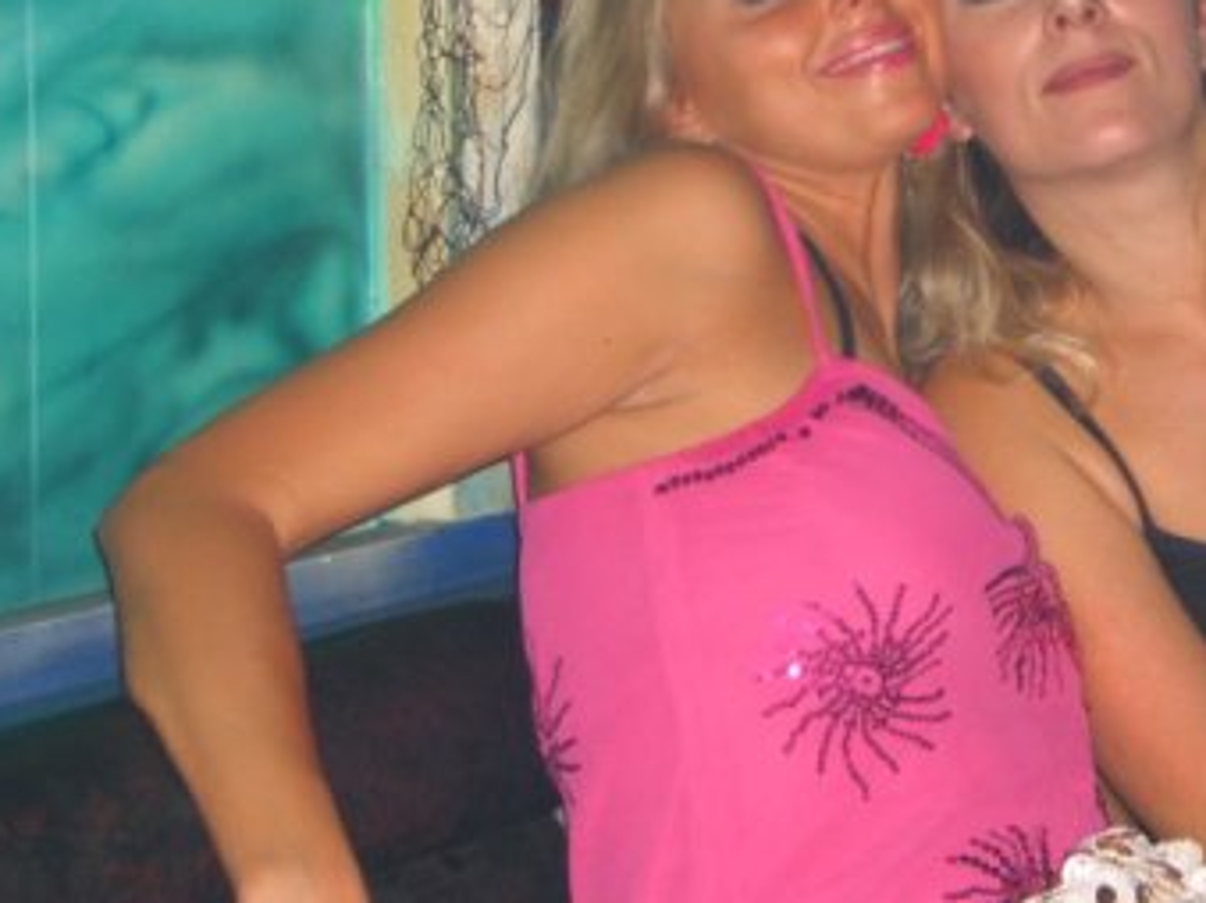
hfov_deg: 19.2
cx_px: 1000
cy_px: 228
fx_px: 3518
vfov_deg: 14.6
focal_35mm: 101
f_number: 3.6
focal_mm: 11.8
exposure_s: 1/60
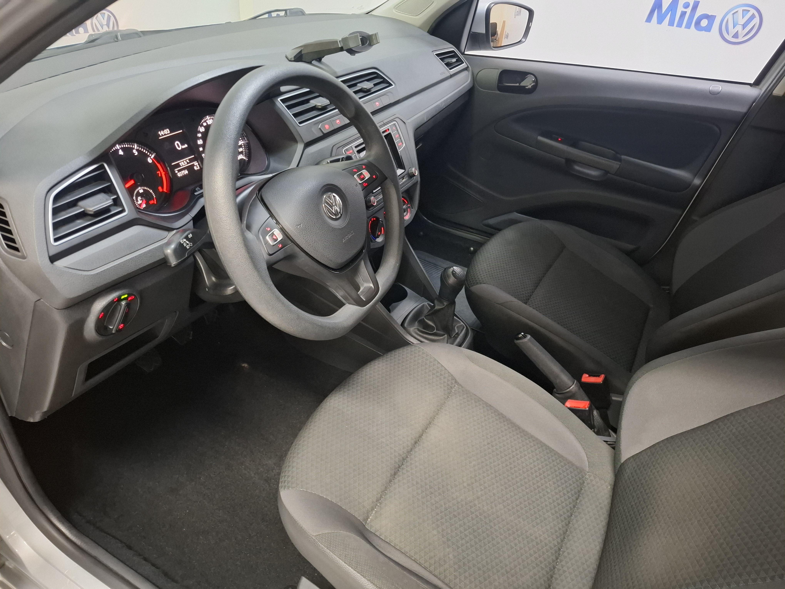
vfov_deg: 58.9
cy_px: 294
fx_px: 522
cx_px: 392
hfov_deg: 73.9
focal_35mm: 23
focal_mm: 5.54
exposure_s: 1/24
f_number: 1.8
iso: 800
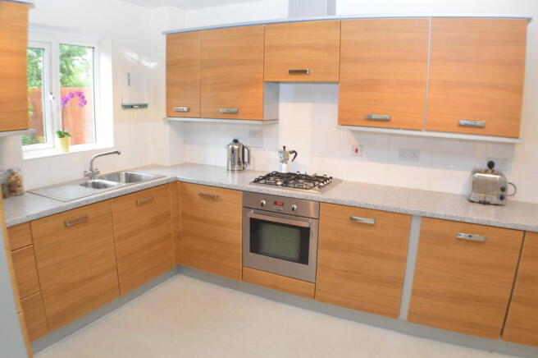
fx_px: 493
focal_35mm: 33
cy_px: 179
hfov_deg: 57.3
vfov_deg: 39.9
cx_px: 269
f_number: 8
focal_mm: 22
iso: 200
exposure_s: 1/8
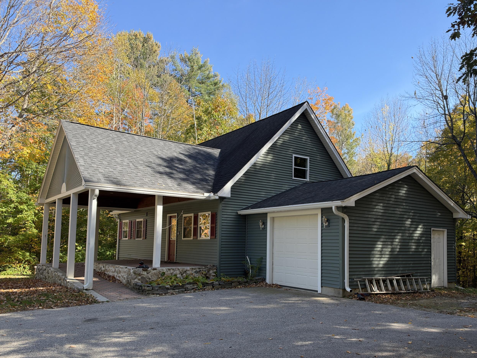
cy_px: 212
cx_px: 269
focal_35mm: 29
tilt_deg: +4.6
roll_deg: -0.8
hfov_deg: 61.4
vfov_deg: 48.0
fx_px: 400
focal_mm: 6.93
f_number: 1.8
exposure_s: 1/1000
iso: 64
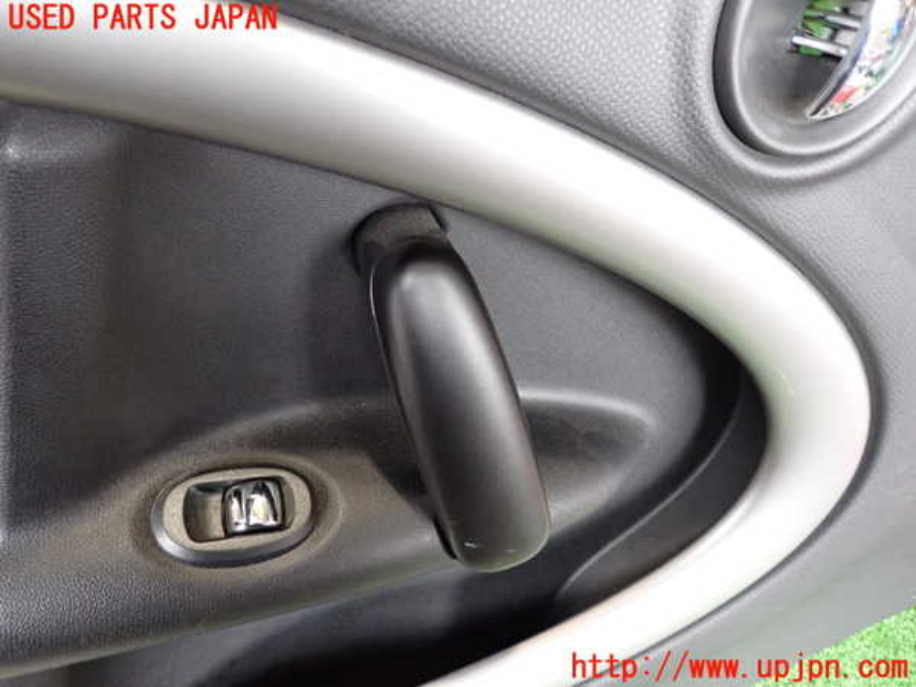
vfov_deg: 54.9
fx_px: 662
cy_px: 344
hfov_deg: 69.4
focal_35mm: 25
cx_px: 458
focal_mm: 4.5
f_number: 2
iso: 1000
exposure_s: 1/60
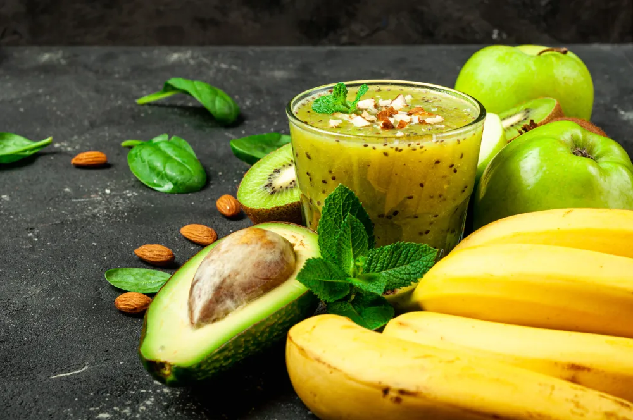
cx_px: 316
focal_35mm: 75
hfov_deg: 27.0
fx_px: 1317
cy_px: 210
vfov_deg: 18.1
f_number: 10
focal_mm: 50
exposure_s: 1/125
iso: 200
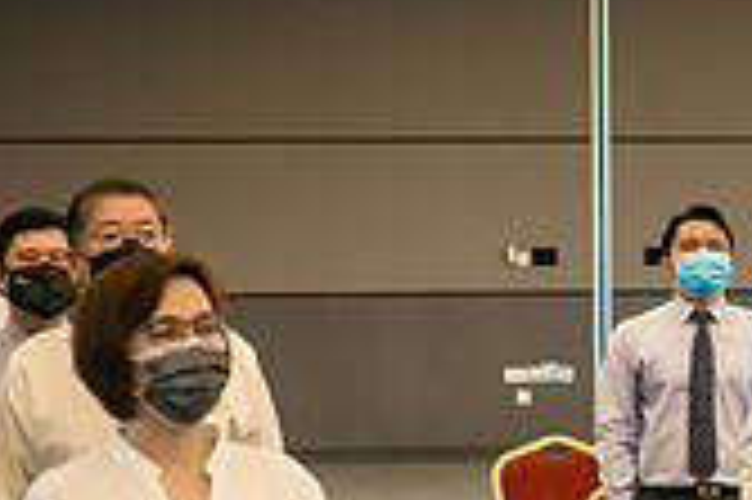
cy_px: 547
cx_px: 977
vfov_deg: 5.6
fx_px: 5113
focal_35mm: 245
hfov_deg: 8.3
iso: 1000
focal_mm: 32
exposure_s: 1/125
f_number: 2.8
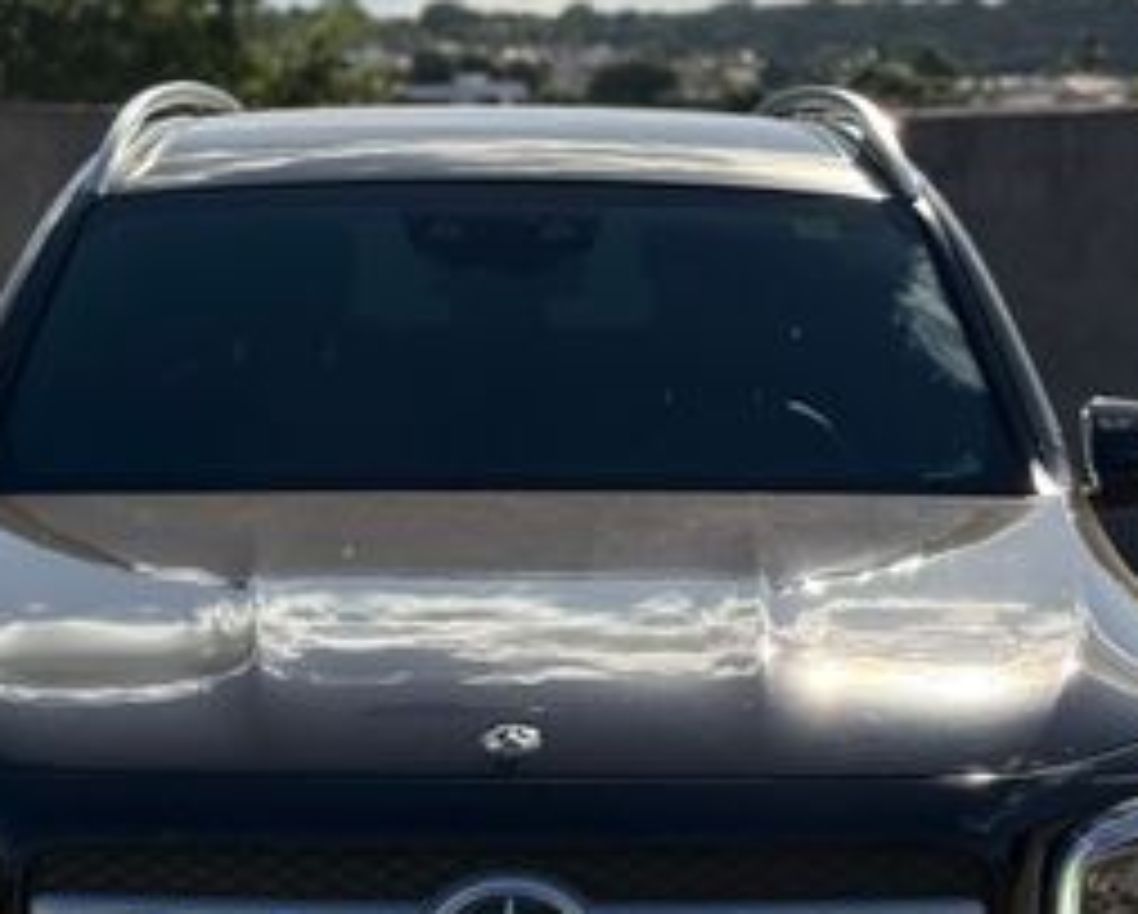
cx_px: 535
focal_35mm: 87
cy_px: 608
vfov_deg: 17.6
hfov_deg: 22.0
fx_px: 2934
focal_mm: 6.76
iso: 80
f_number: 1.78
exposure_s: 1/9901
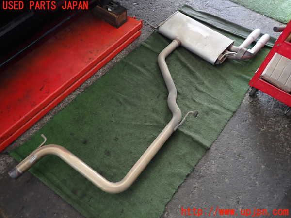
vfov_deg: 54.9
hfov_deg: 69.4
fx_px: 210
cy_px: 109
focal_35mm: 25
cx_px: 146
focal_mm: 4.5
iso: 200
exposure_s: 1/40
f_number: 2
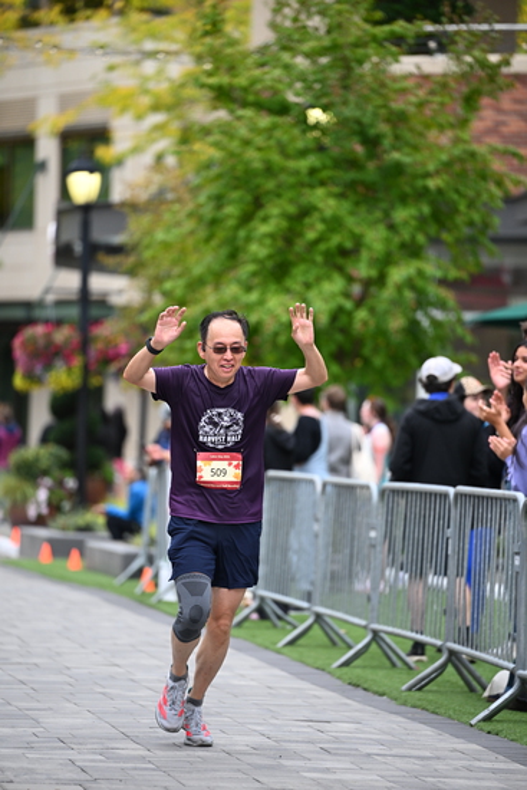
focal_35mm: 200
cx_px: 264
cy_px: 395
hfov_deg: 6.9
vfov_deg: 10.3
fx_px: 4389
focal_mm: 200
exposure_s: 1/2000
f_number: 2.8
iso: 800
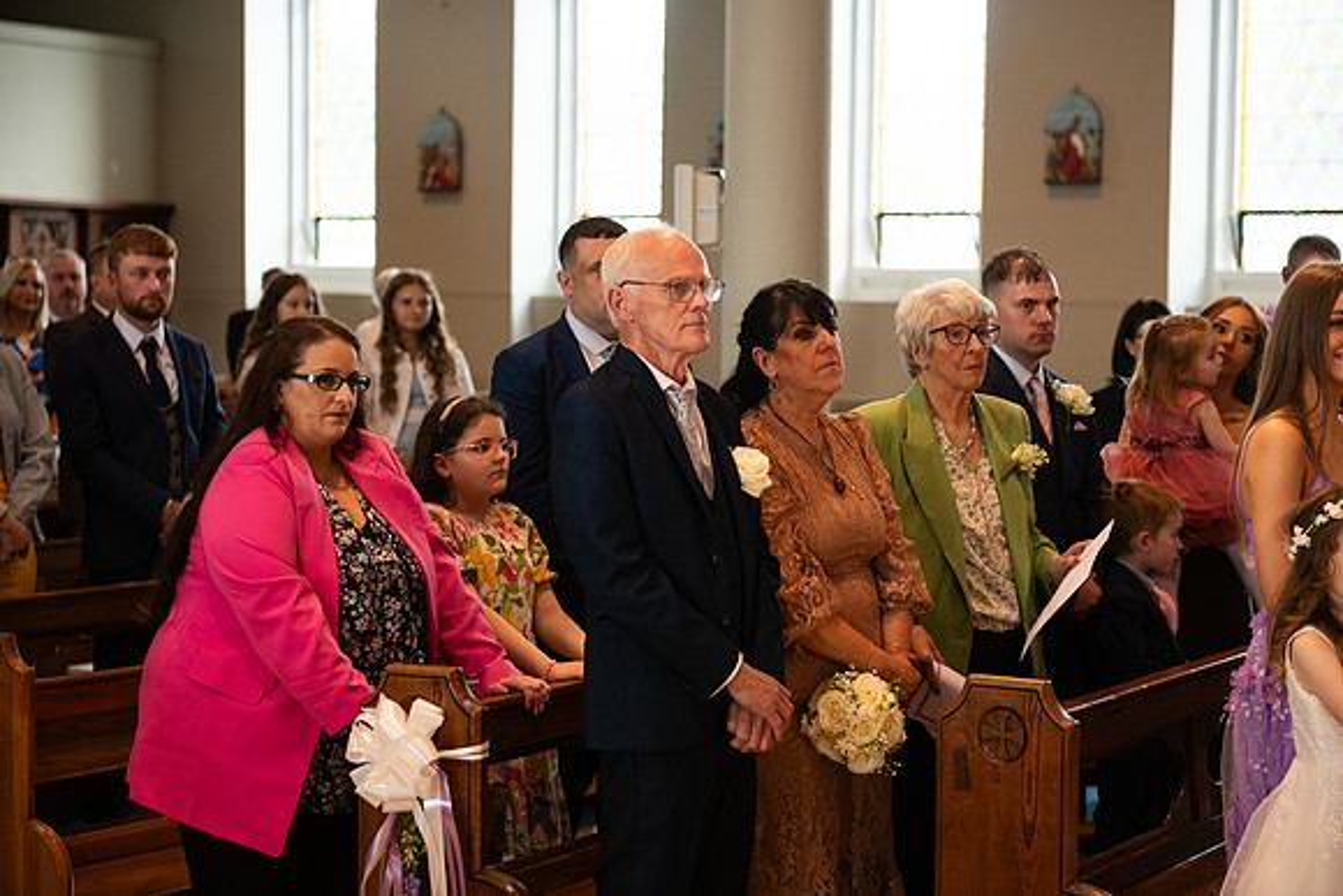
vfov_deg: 19.5
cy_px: 448
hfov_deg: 28.8
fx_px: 2612
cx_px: 672
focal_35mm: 70
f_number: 3.5
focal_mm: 70
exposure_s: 1/160
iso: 800
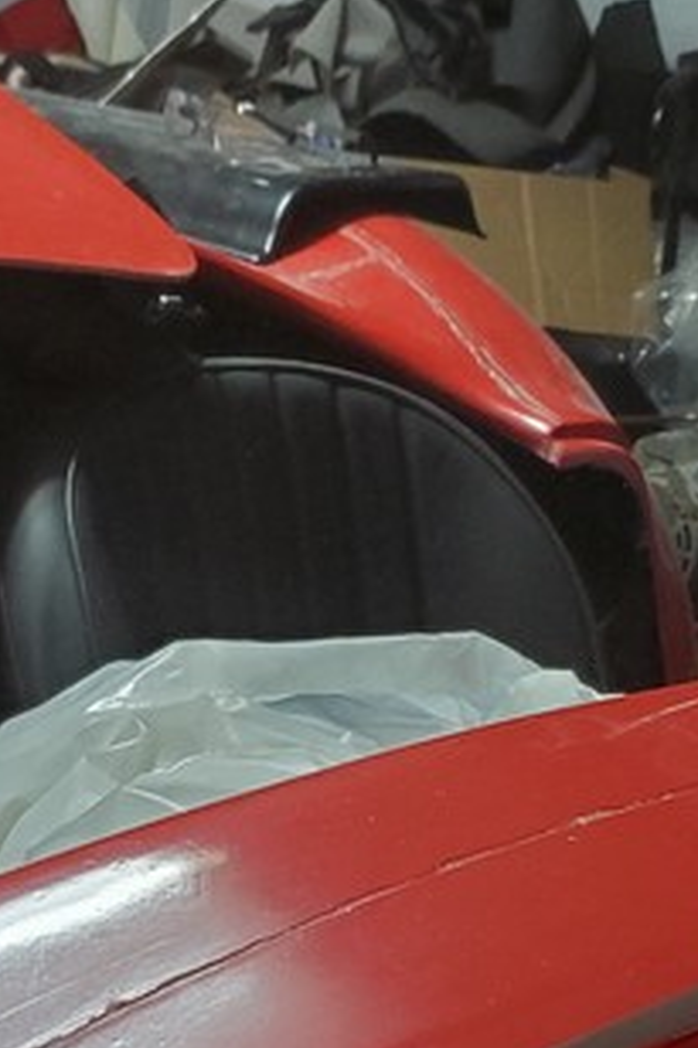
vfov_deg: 22.2
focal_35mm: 90
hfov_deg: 15.2
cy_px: 898
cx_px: 351
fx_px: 2620
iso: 250
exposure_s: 1/40
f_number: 1.5
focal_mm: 4.3
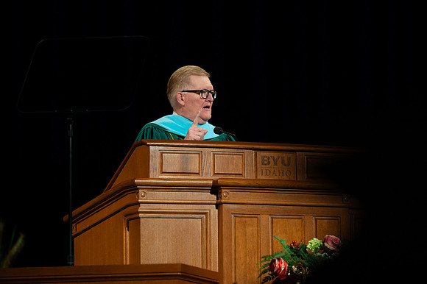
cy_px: 119
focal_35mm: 234
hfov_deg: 8.8
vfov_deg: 5.9
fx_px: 2776
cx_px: 213
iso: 1250
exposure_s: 1/200
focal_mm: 200
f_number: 3.5
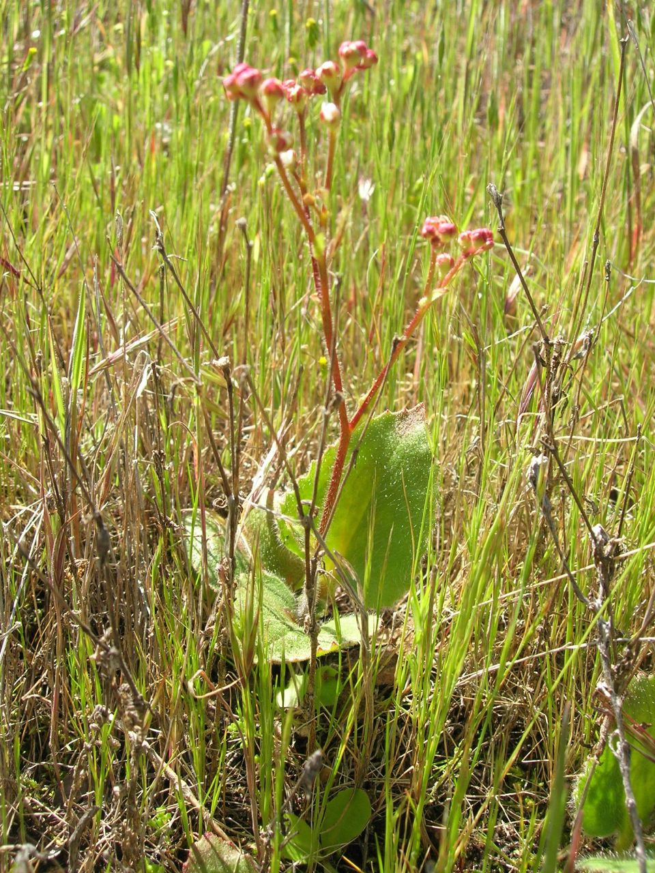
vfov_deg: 49.0
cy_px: 436
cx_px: 328
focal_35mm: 38
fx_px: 959
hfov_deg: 37.7
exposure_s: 1/227
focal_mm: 7.8
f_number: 4.8
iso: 64
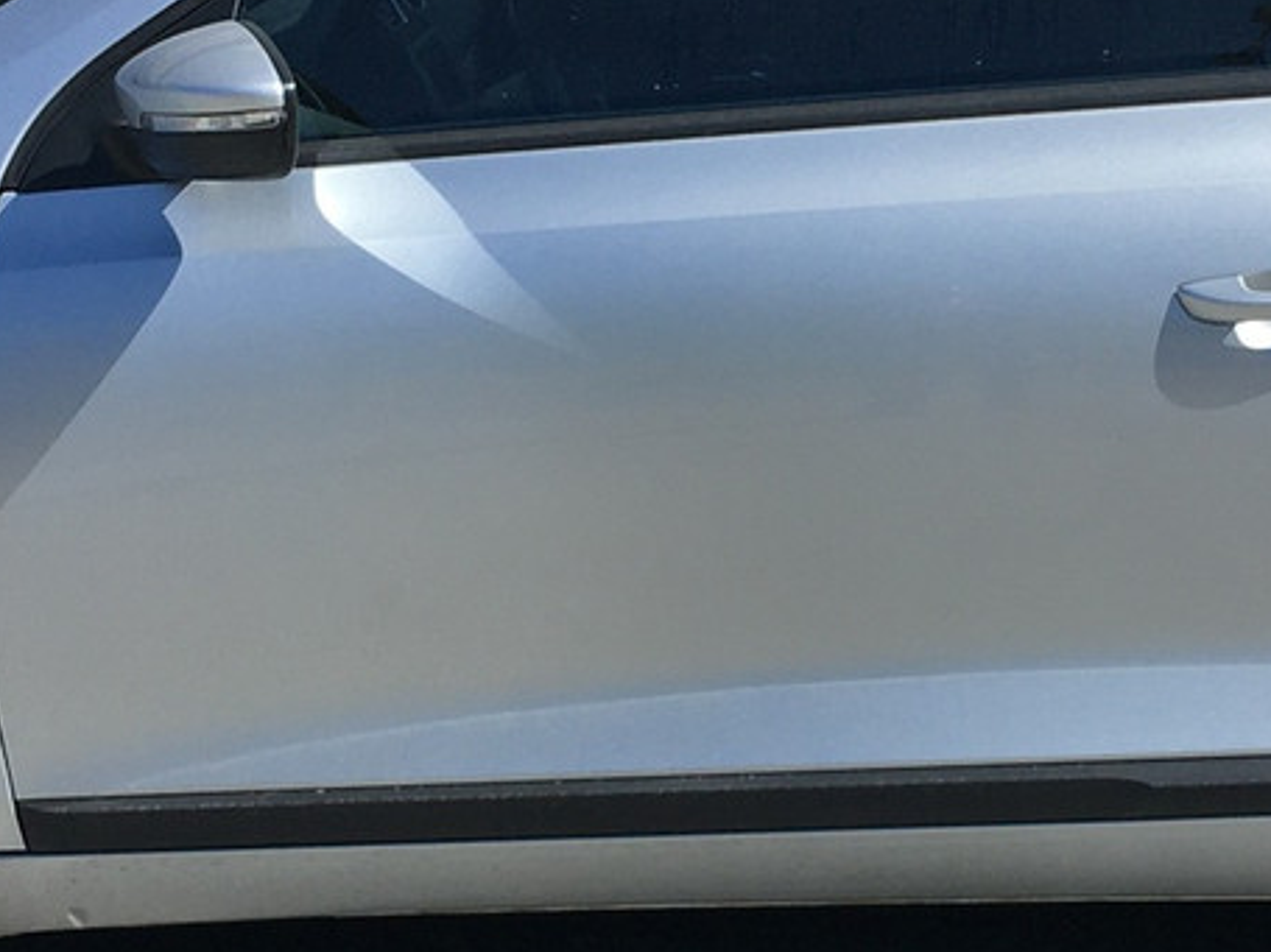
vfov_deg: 14.5
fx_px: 3744
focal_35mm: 102
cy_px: 380
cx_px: 835
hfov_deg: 19.2
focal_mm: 4.15
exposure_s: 1/1479
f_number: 2.2
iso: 25
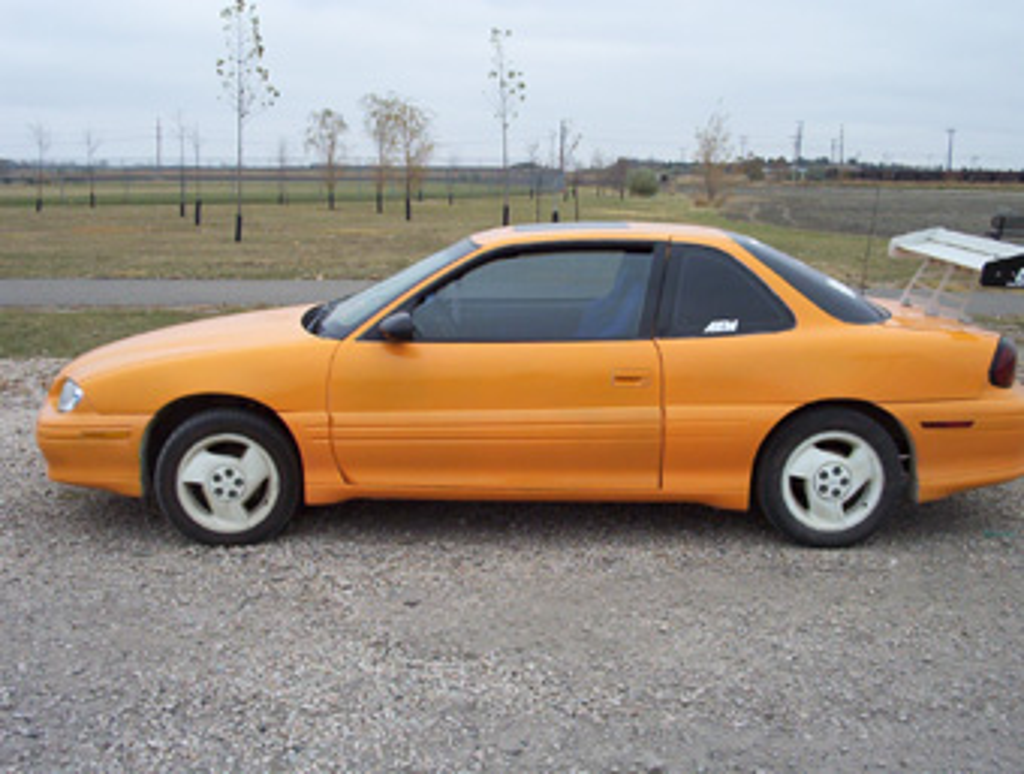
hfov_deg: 47.7
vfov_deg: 37.0
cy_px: 387
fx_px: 1157
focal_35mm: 39
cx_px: 512
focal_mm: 6
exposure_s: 1/210
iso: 100
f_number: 4.5
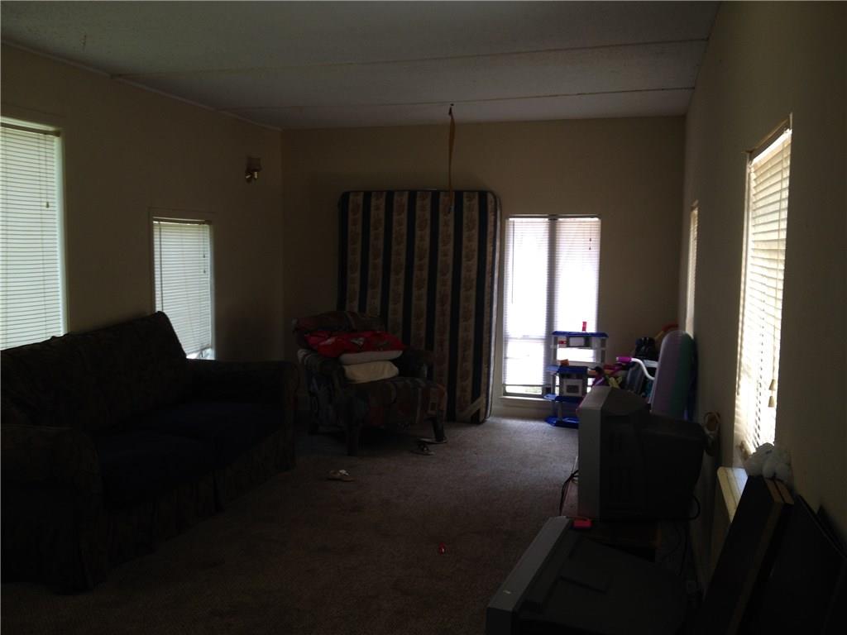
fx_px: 856
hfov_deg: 52.6
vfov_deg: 40.7
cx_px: 424
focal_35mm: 35
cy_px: 318
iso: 50
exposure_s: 1/25
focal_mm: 4.28
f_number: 2.4
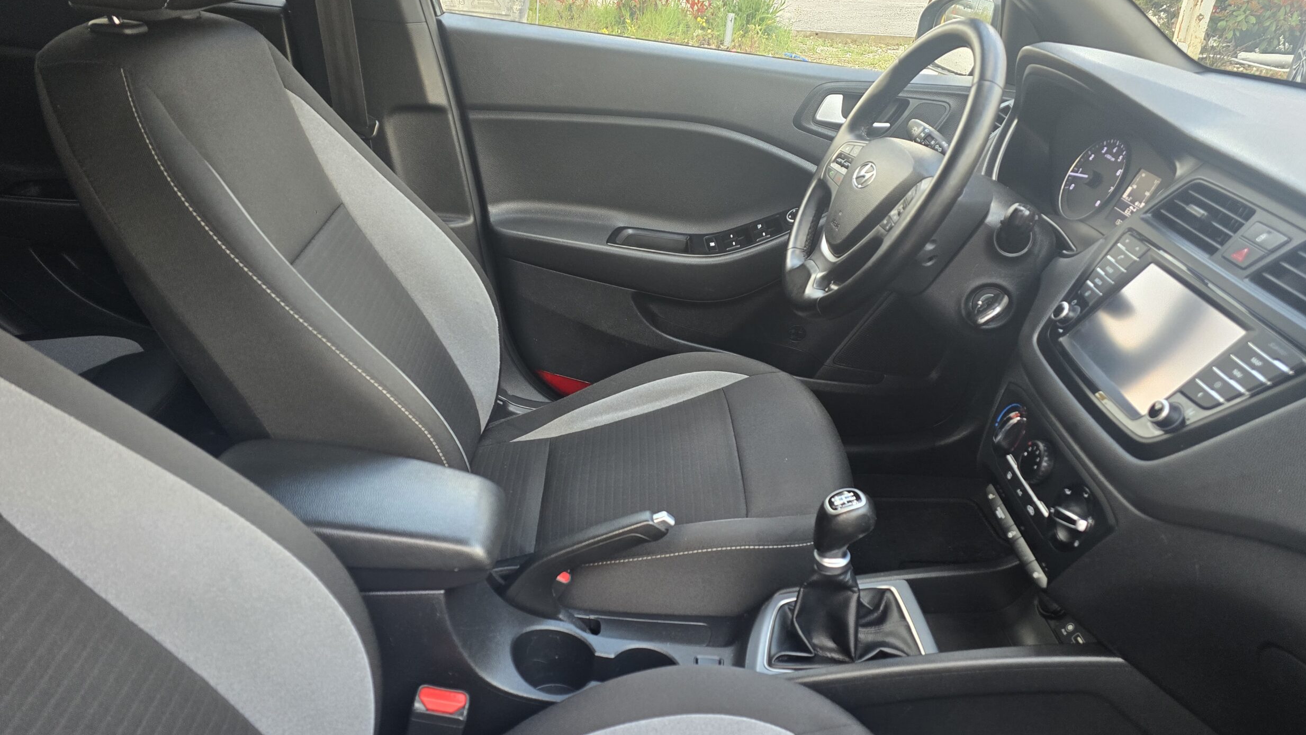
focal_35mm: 26
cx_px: 644
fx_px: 900
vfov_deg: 44.3
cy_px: 409
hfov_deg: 71.9
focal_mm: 6.3
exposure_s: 1/100
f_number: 1.7
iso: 250
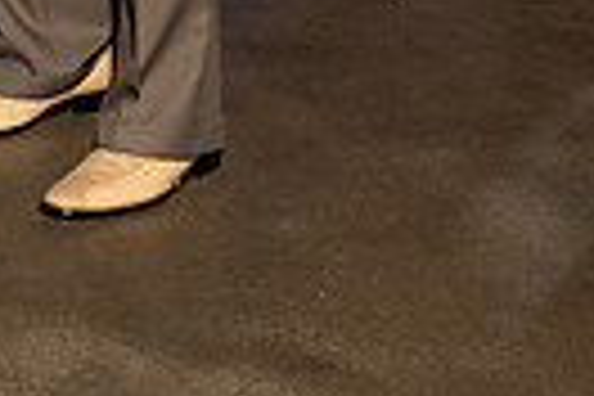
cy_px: -594
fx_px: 2706
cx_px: -65
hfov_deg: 12.3
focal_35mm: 164
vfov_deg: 7.7
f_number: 6.3
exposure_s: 1/200
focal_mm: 48
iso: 1250
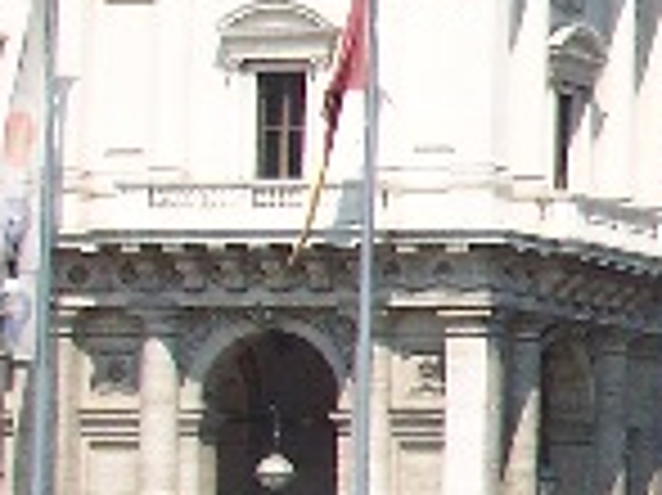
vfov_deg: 7.2
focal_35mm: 207
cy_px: 302
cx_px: 1774
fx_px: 3955
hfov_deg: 8.5
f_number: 4.8
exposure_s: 1/500
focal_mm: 8
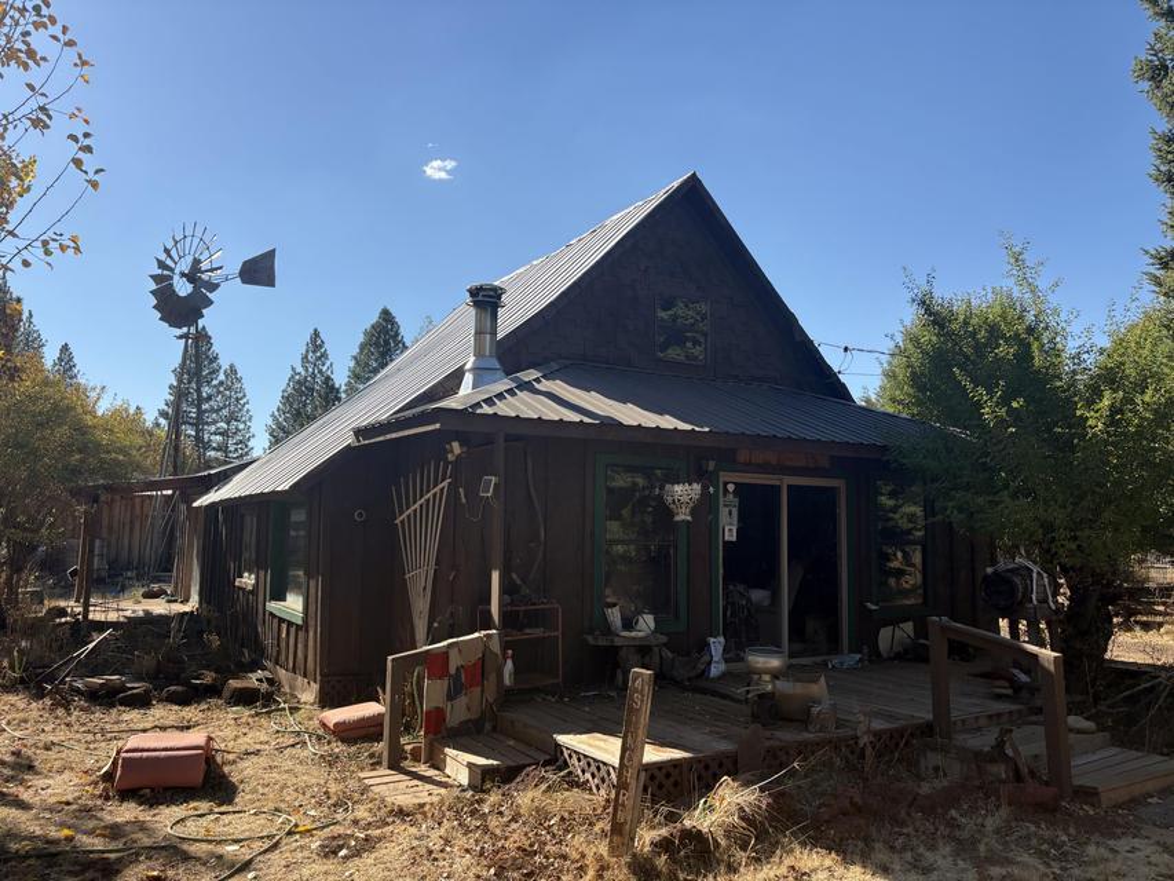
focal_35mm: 26
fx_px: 882
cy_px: 440
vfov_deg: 53.1
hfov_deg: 67.3
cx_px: 587
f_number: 1.6
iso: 50
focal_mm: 5.96
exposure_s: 1/2364
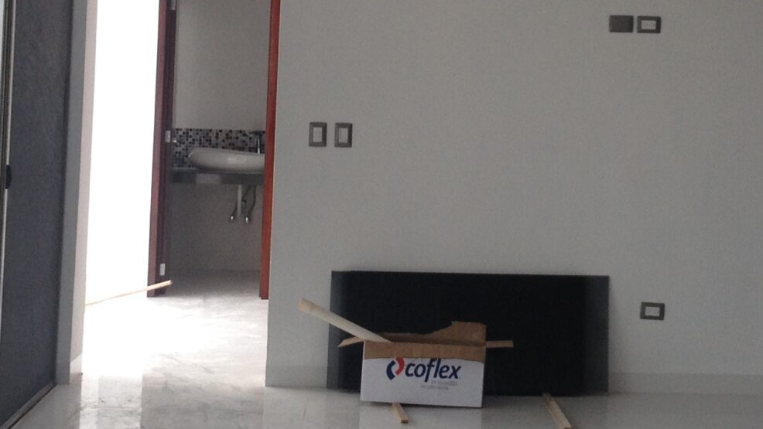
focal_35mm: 99
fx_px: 2003
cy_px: 41
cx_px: 551
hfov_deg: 21.4
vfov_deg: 12.1
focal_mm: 4.28
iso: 50
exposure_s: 1/173
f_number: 2.4
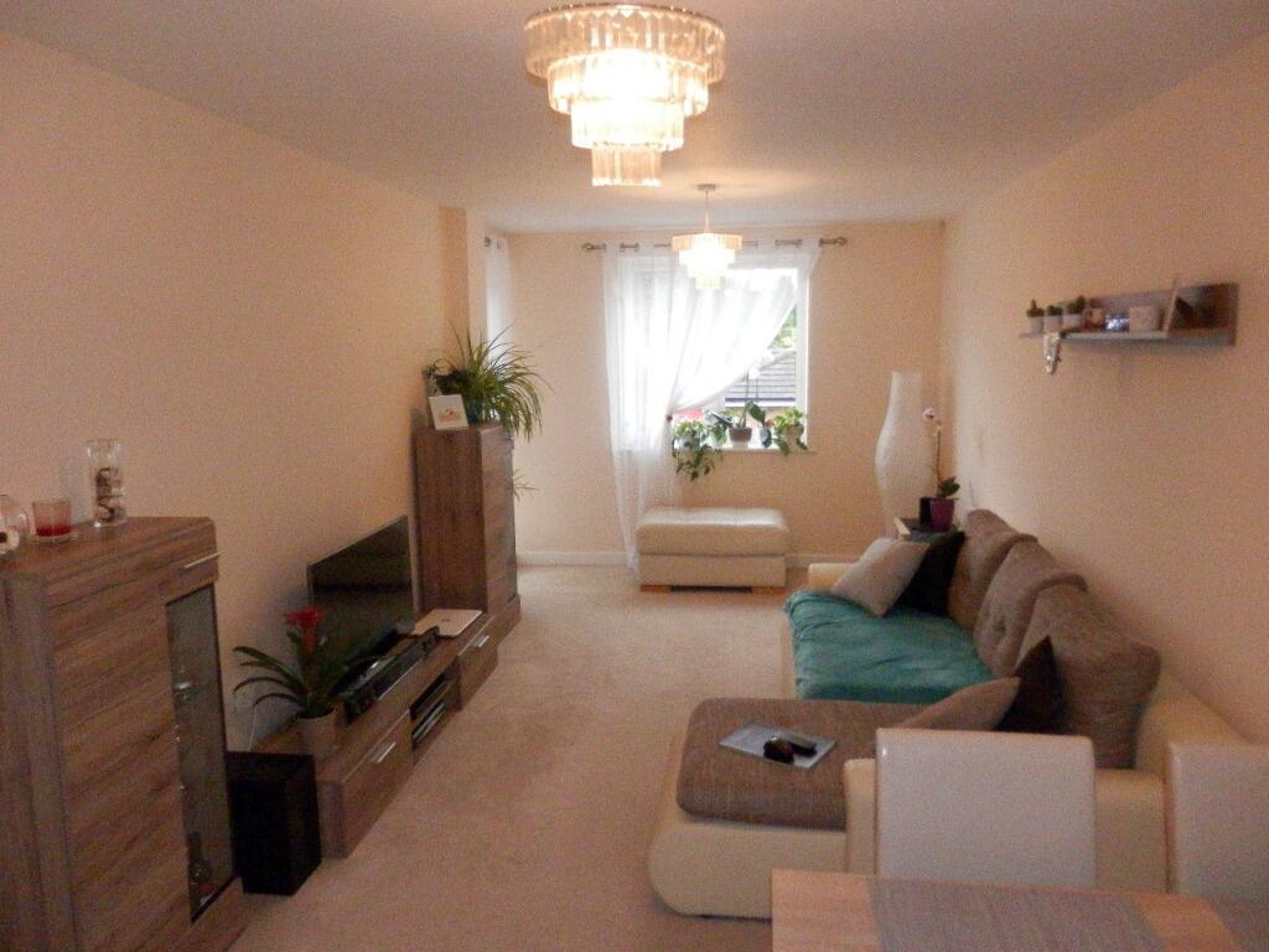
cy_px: 476
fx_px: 916
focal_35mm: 25
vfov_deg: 54.9
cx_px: 634
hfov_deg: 69.4
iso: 800
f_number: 3
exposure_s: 1/80
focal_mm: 4.5
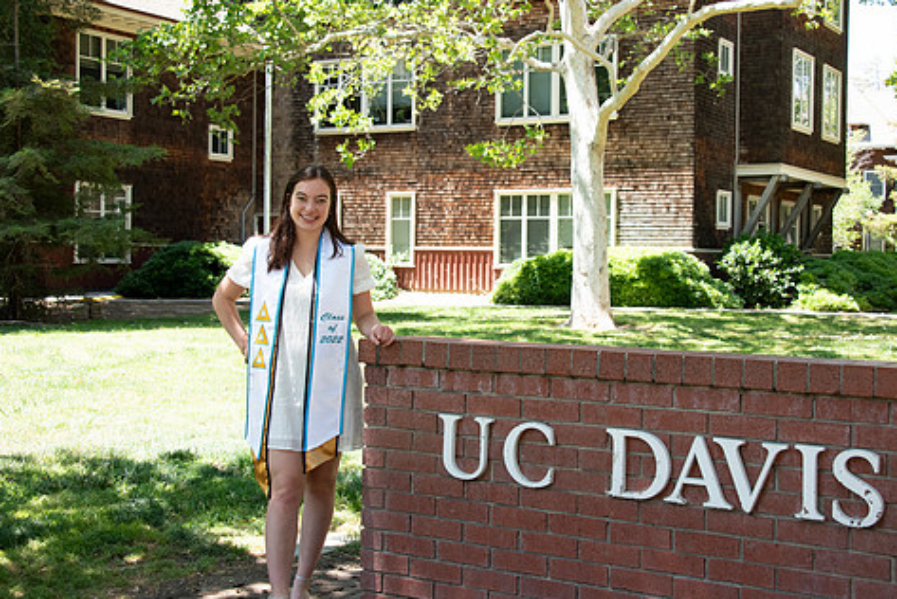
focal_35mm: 49
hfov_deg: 40.2
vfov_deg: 27.5
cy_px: 261
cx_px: 516
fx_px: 1222
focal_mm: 40
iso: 640
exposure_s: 1/500
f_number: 5.6
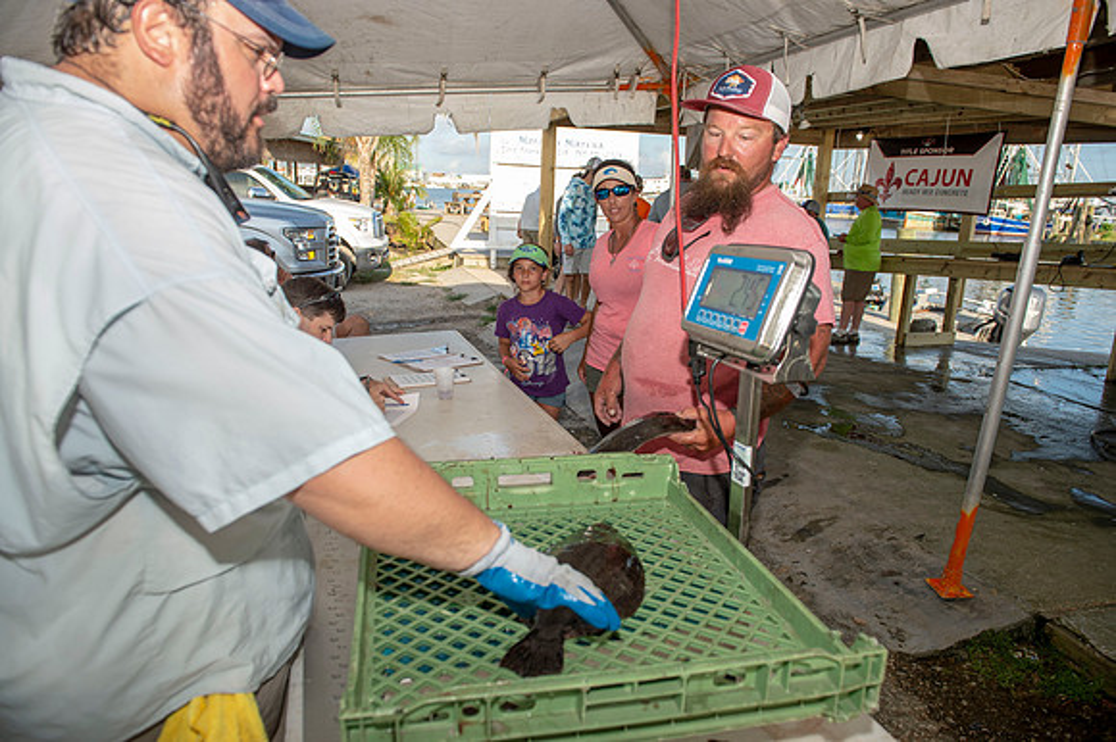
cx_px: 558
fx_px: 744
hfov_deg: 73.8
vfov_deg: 53.1
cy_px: 371
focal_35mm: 24
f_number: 5
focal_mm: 24
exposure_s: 1/250
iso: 50
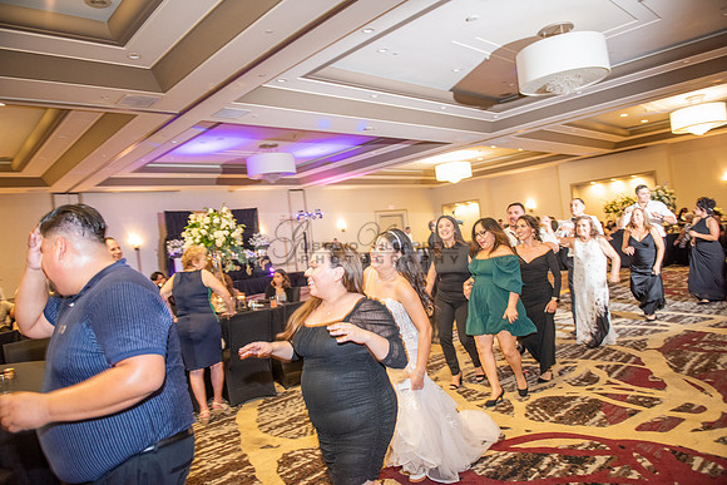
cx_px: 364
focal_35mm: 24
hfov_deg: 73.7
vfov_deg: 53.2
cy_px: 242
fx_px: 485
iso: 1600
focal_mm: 24
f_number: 2.8
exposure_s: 1/50
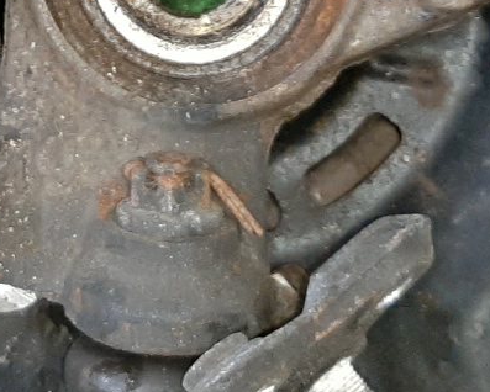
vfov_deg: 15.8
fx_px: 1335
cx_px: 83
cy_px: -141
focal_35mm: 92
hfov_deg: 20.5
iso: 199
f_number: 1.7
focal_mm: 3.93
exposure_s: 1/33
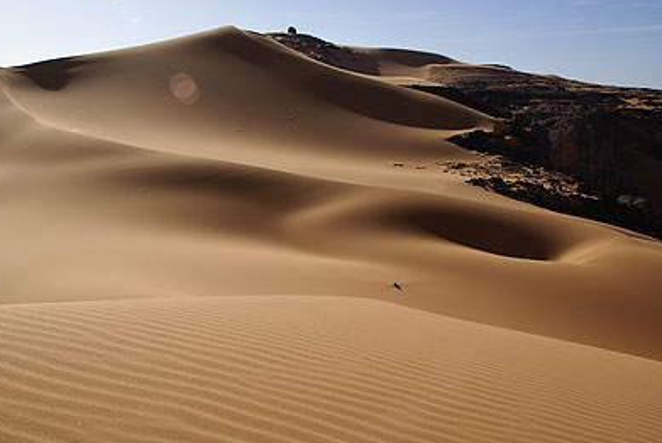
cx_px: 301
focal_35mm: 38
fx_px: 700
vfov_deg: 35.2
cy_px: 238
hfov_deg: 50.6
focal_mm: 22
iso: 100
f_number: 10
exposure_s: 1/250
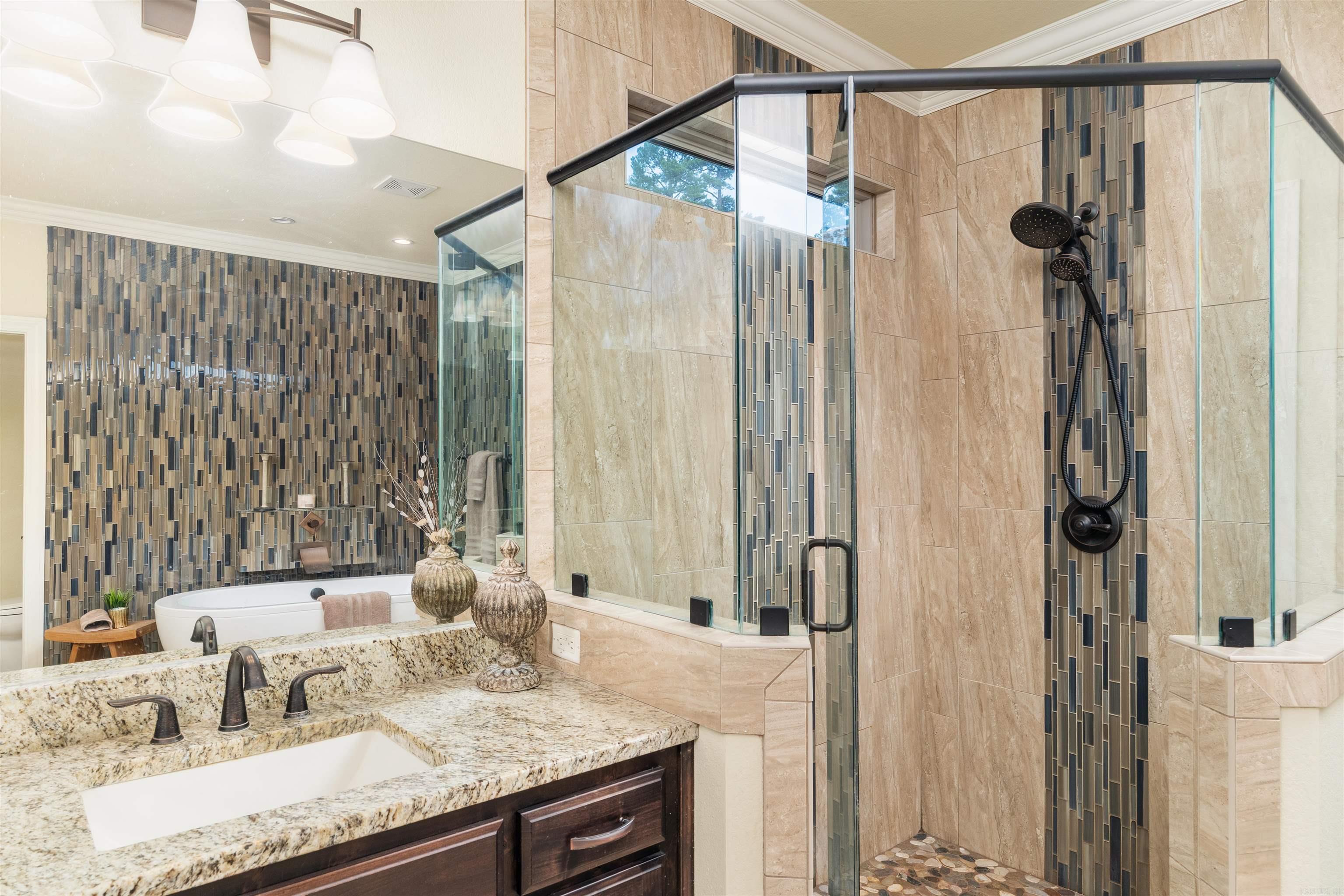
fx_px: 784
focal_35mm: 21
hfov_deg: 81.2
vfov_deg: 59.5
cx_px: 672
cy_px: 448
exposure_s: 1/1.67
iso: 640
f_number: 9
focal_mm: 21
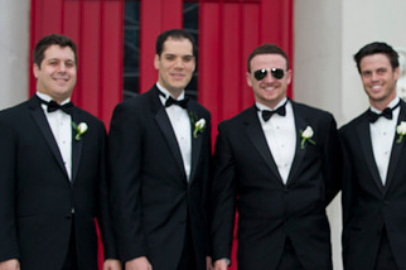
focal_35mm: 126
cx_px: 339
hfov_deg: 16.1
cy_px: 150
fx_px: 1420
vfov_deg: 10.9
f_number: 4
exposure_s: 1/125
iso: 200
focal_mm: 70
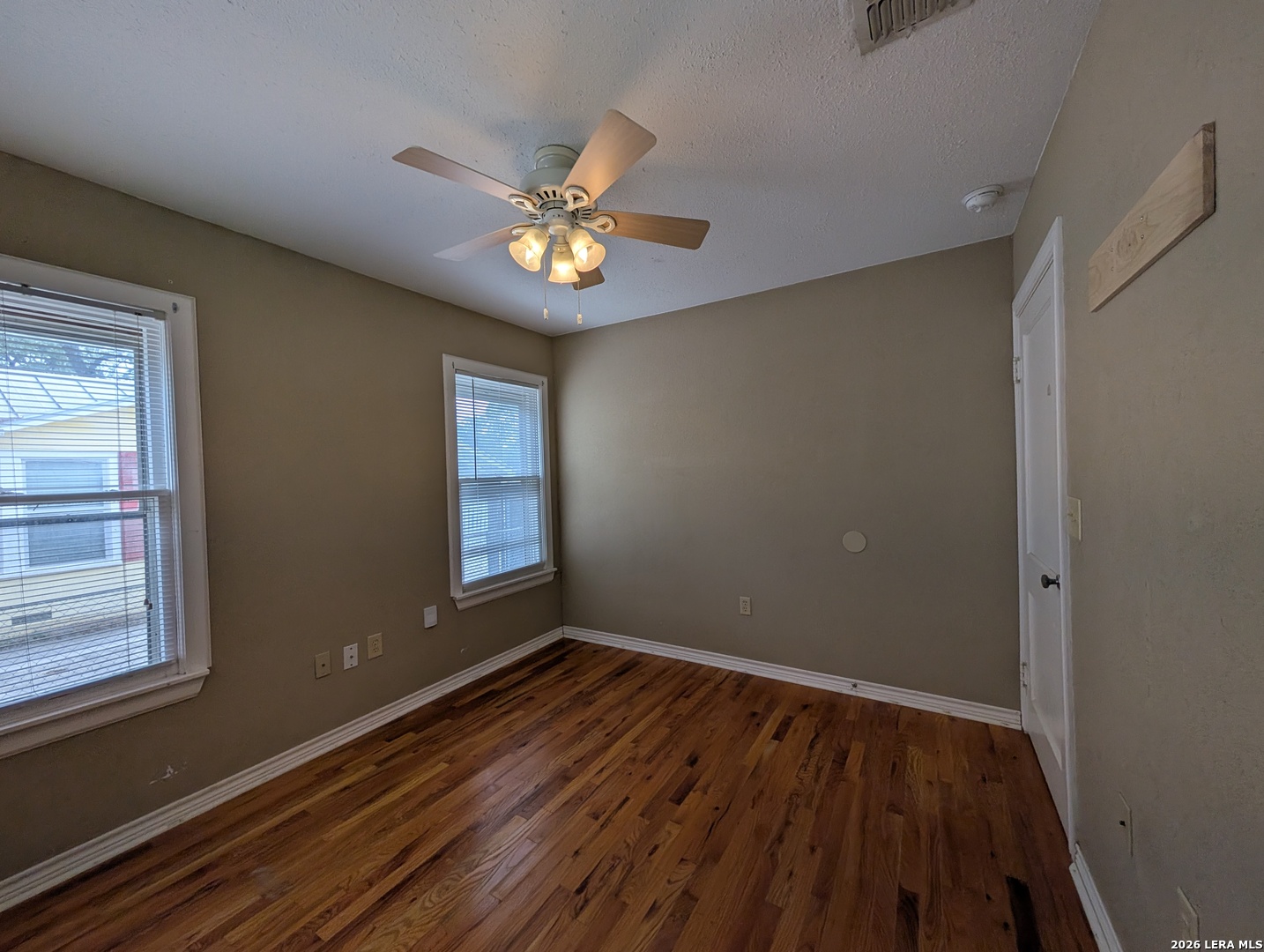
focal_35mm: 12
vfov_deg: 94.7
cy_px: 476
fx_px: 439
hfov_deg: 110.5
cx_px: 632
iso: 54
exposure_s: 1/457
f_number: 1.7
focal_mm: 2.02
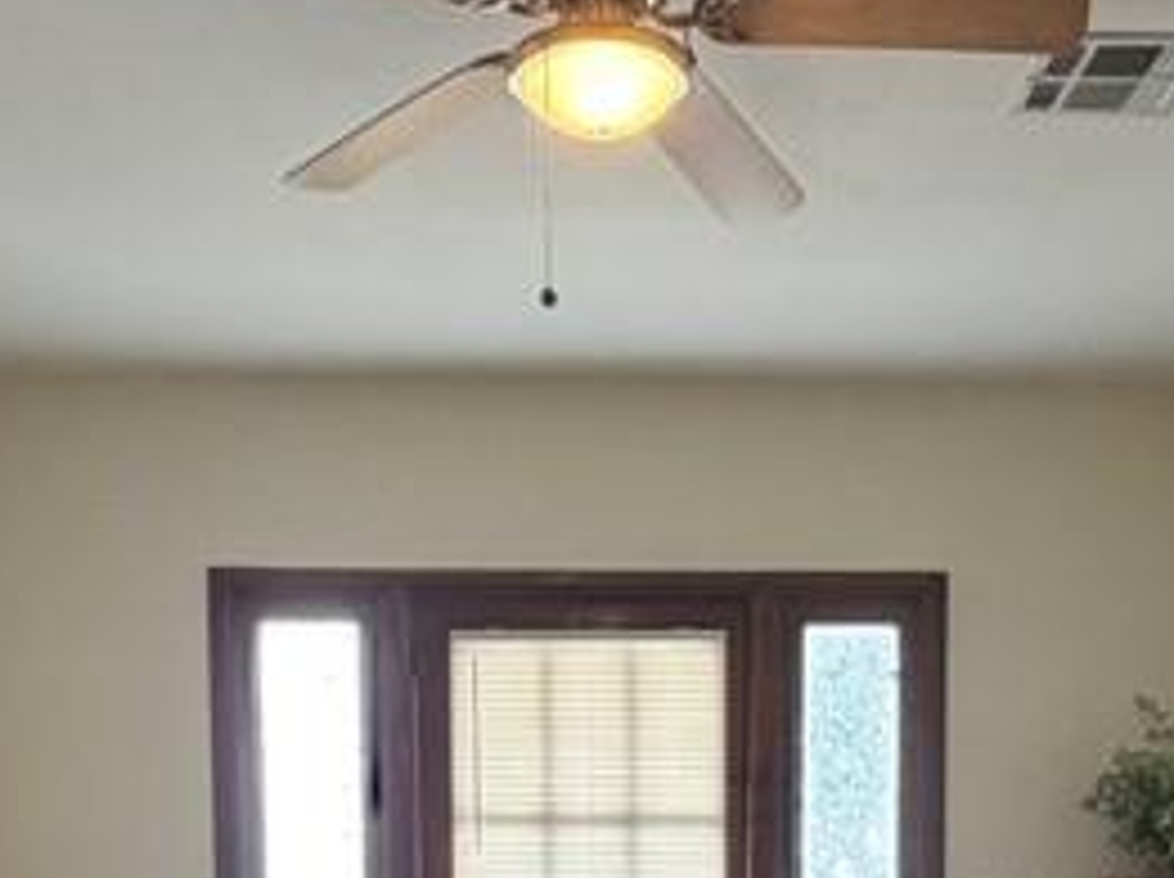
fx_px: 1863
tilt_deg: -5.1
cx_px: 666
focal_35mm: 55
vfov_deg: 23.7
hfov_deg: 34.9
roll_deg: +0.7
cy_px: 1108
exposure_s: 1/90
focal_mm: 2.22
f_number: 2.2
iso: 250
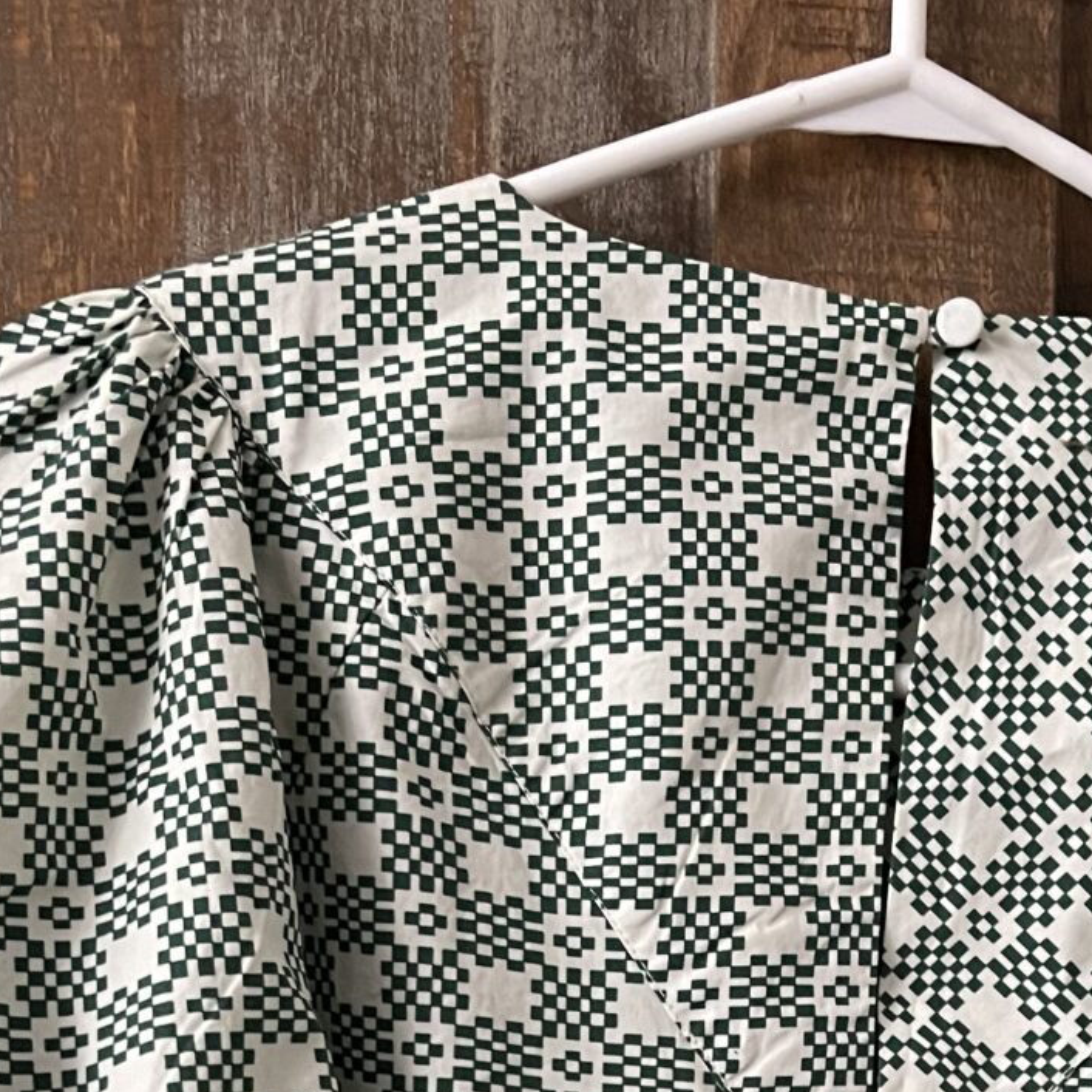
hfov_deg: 26.8
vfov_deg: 24.2
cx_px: 712
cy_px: 1333
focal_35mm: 64
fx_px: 2284
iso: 500
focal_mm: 5.1
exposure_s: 1/60
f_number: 1.6
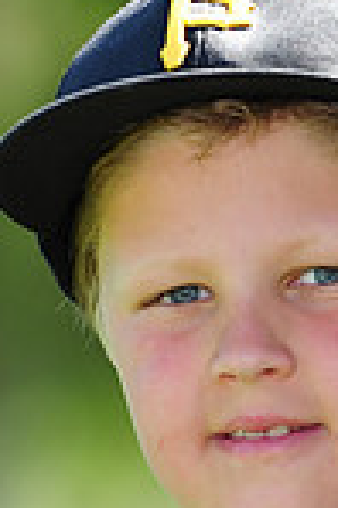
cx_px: 277
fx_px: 10163
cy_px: 583
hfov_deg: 1.9
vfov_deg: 2.9
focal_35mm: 720
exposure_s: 1/400
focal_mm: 185
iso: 200
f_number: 4.5
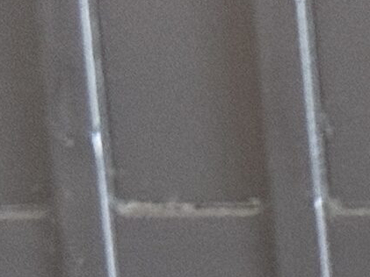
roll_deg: +1.4
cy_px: 819
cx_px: 1094
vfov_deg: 4.9
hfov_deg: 6.3
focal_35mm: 292
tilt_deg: -15.7
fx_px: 3122
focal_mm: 6.76
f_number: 1.78
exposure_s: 1/33
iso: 400
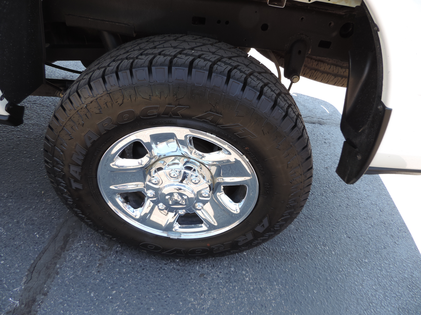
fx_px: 292
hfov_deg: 71.6
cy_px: 158
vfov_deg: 56.8
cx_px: 210
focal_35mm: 24
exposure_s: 1/80
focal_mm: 4.3
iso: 80
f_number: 3
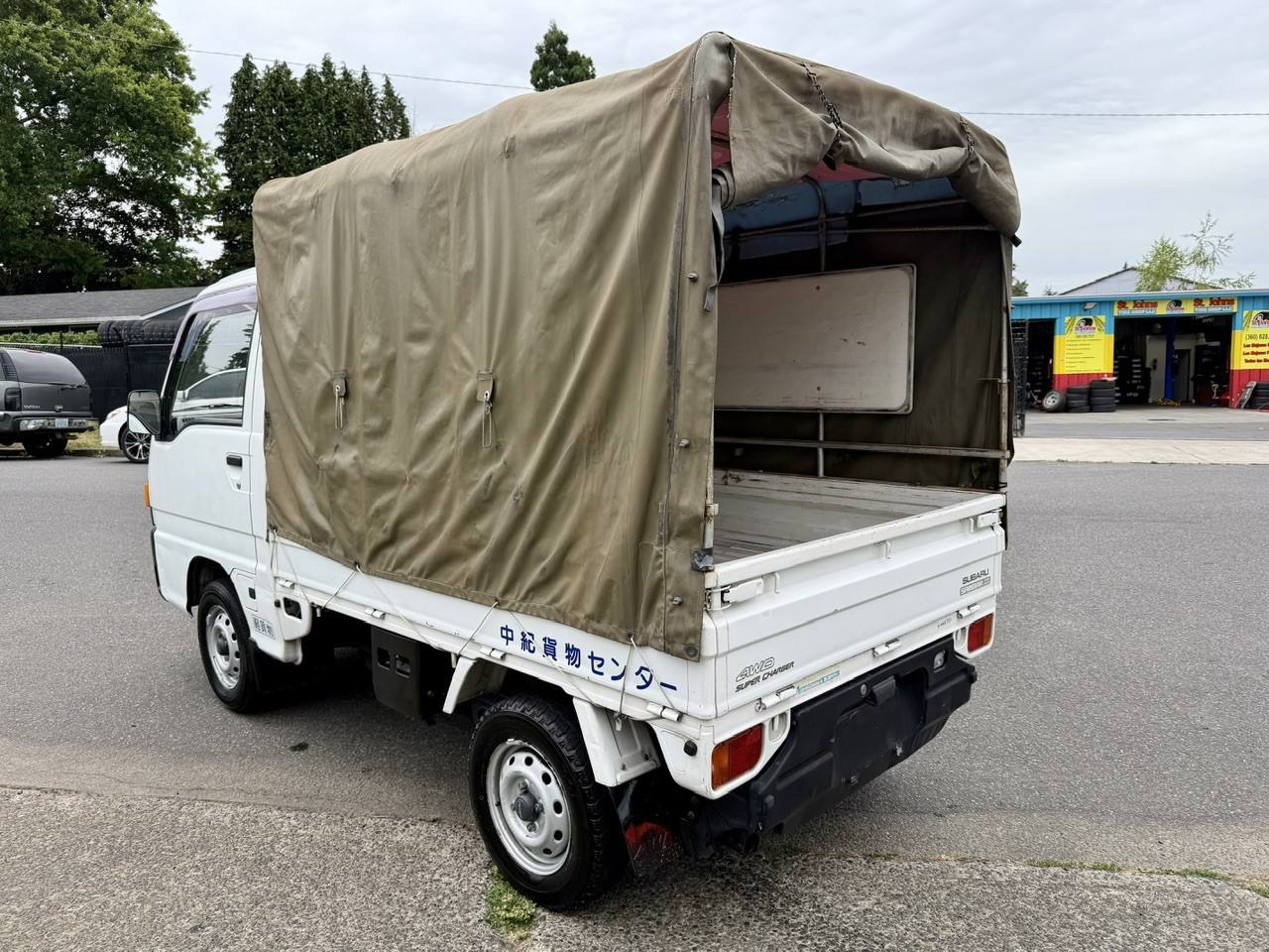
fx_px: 880
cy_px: 476
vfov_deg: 56.8
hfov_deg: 71.6
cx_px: 634
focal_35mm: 24
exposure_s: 1/2169
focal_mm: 6.76
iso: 80
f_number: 1.78
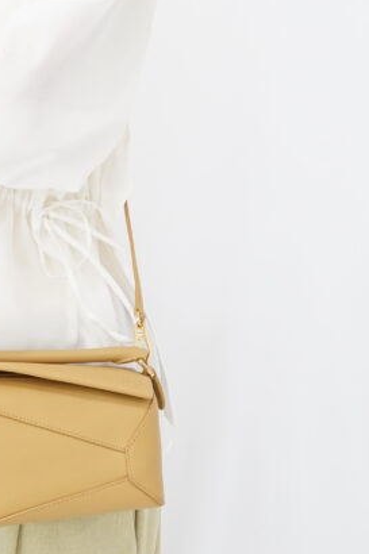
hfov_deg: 10.8
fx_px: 1923
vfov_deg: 16.3
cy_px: 135
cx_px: -30
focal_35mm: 125
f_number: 6.3
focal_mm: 50
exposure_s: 1/6
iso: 640
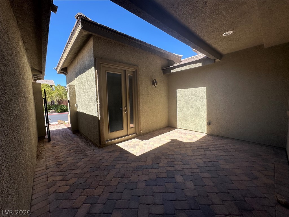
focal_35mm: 14
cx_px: 144
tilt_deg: -4.6
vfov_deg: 85.7
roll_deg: +1.4
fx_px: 117
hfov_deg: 102.1
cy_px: 108
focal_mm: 2.22
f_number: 2.2
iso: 40
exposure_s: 1/779
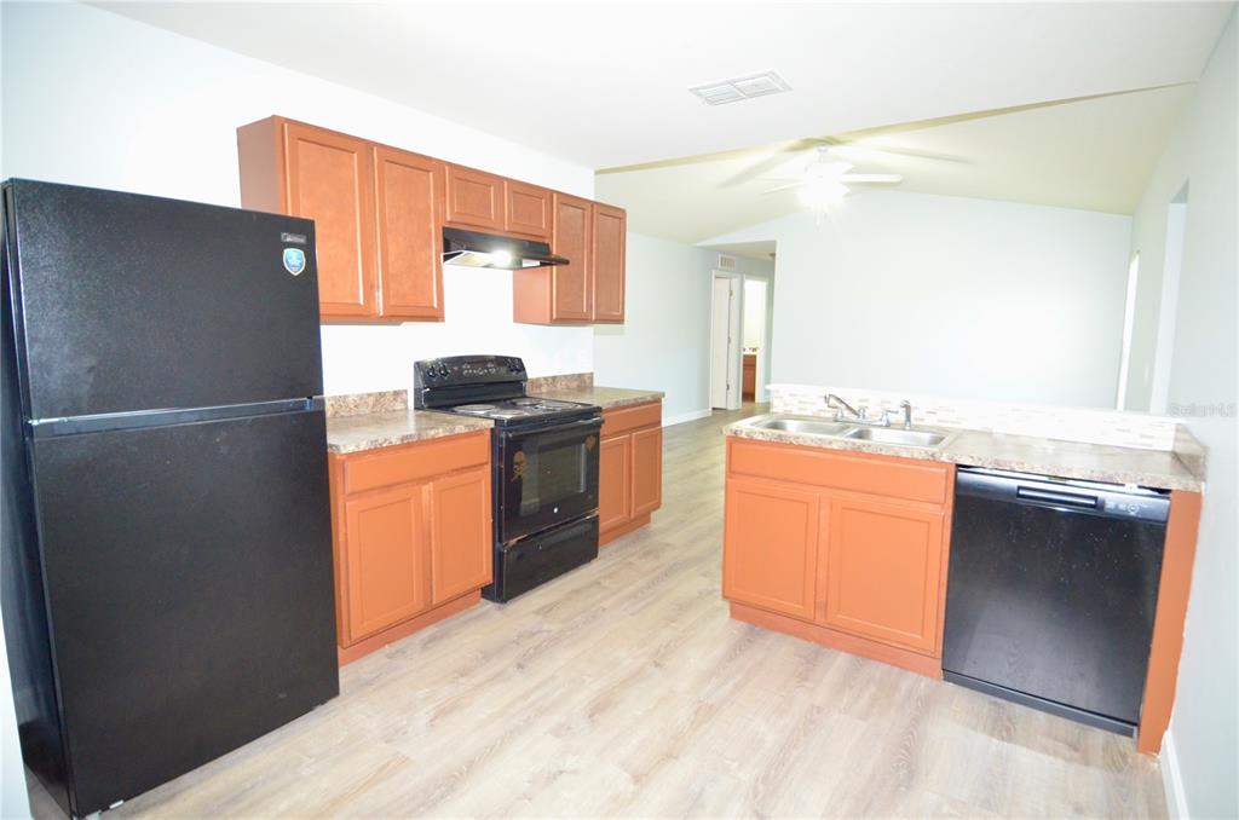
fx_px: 618
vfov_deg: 67.1
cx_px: 620
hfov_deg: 90.1
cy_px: 410
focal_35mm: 18
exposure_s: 1/60
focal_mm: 12
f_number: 4
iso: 2200
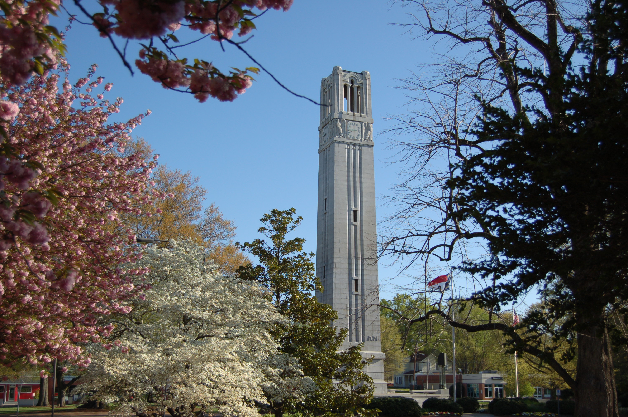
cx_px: 314
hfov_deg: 46.4
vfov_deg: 31.8
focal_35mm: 42
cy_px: 208
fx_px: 732
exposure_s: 1/1000
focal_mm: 28
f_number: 4.2
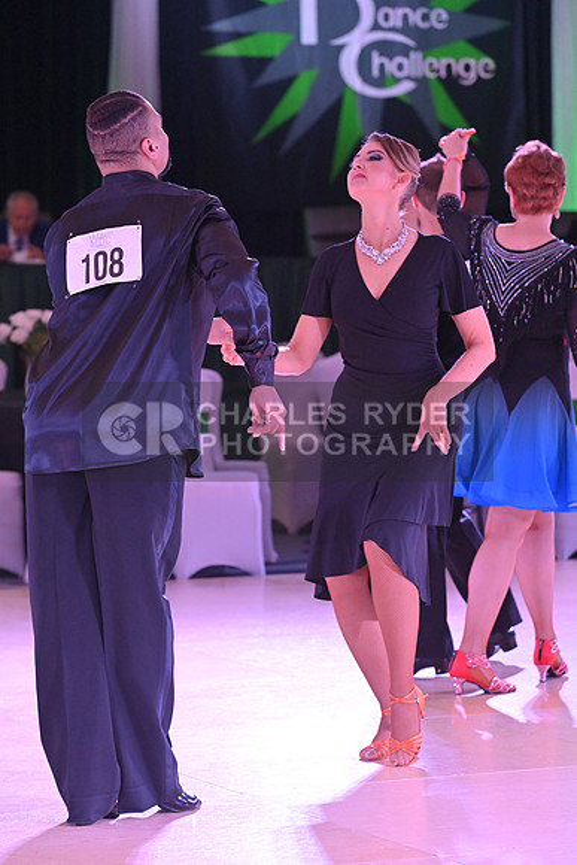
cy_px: 432
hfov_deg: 8.6
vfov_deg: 12.8
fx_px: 3844
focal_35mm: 160
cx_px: 288
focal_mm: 160
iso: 5000
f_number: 5.6
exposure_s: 1/400
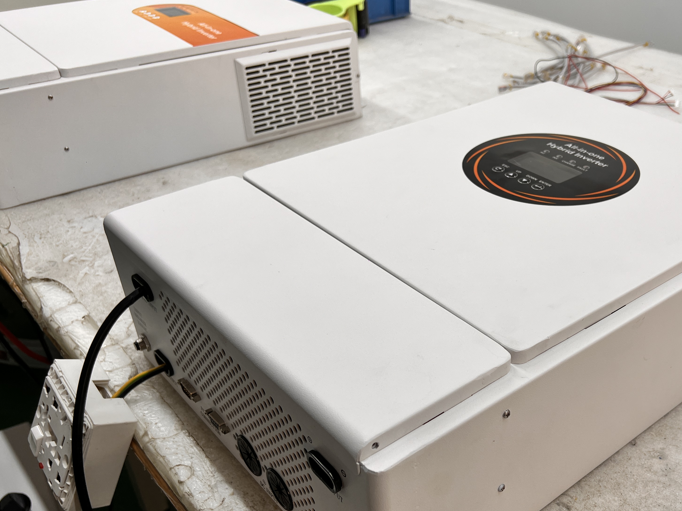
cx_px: 458
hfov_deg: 50.4
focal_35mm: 36
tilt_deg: -35.8
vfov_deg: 39.3
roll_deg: -1.3
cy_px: 326
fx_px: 709
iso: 32
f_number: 1.5
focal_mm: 5.7
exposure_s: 1/111
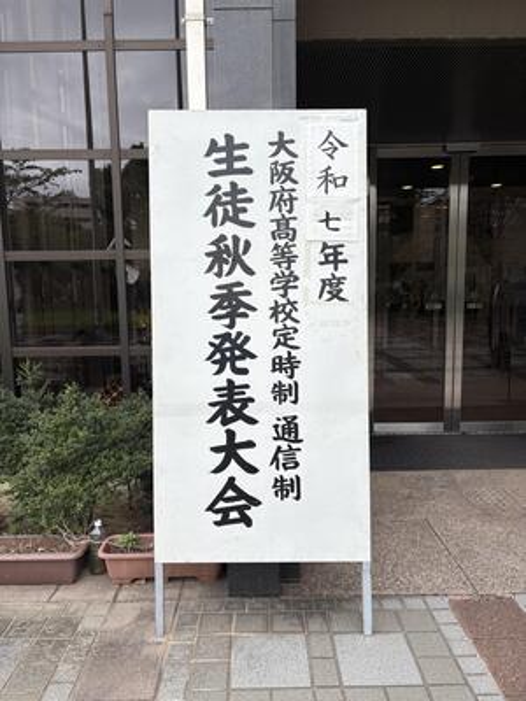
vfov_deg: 67.3
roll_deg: +0.4
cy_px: 350
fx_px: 527
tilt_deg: -6.9
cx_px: 263
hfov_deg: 53.1
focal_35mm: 26
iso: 50
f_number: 1.6
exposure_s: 1/850
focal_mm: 6
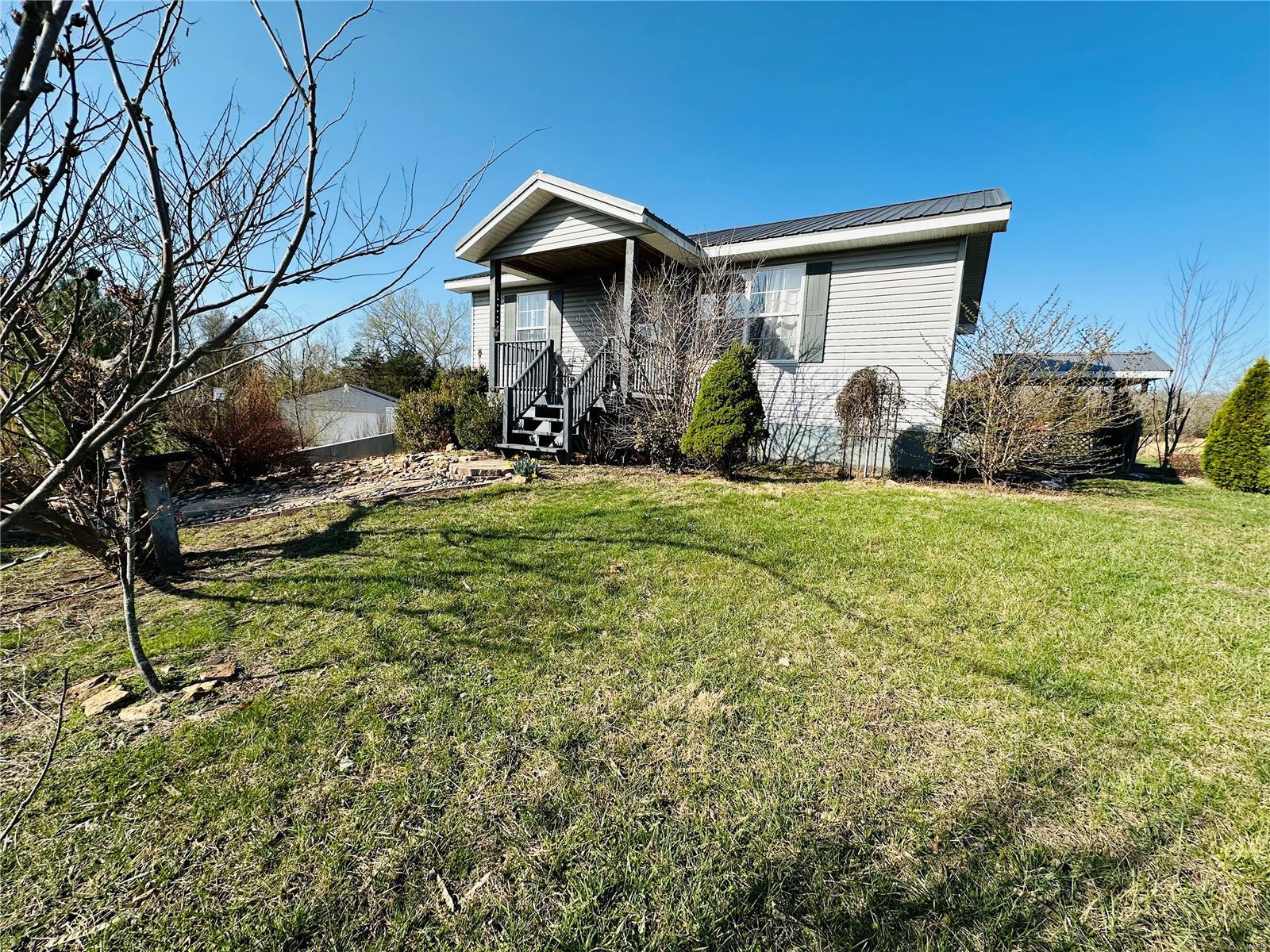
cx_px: 635
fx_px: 514
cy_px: 476
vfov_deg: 85.7
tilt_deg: -7.0
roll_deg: -2.6
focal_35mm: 14
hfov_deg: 102.1
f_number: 2.2
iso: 40
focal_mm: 2.22
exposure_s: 1/1195
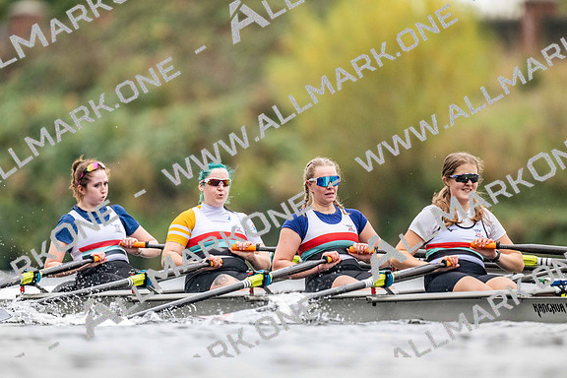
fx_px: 9512
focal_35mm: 604
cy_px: 189
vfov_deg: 2.3
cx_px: 284
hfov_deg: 3.4
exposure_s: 1/2500
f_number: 4
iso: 4500
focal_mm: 600
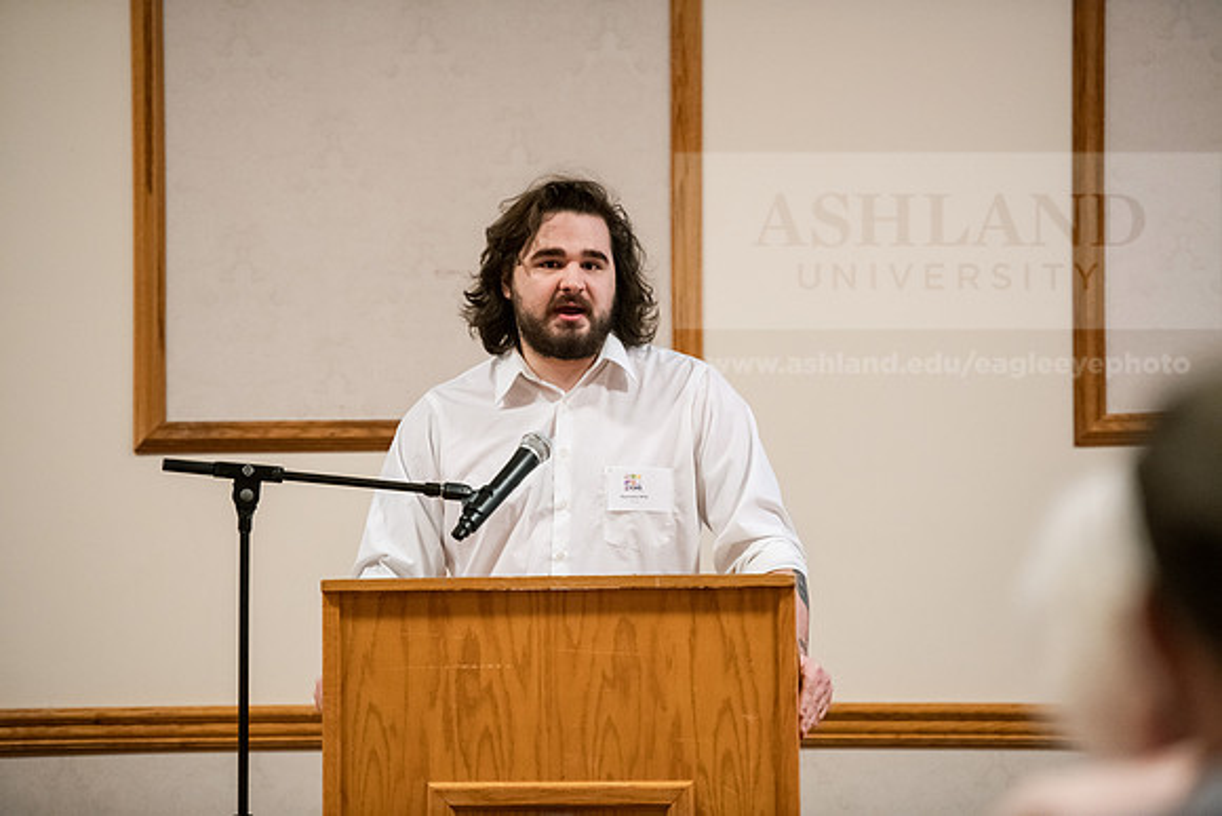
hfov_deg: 12.1
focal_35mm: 170
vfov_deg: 8.1
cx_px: 611
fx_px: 5772
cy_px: 408
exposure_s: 1/200
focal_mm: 170
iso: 4000
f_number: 2.8
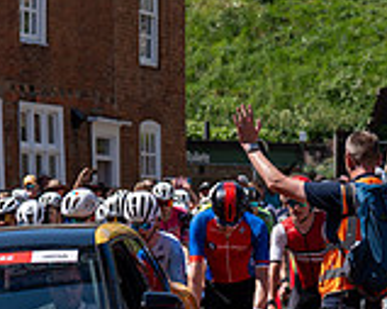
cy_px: 342
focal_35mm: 240
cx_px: 161
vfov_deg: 6.4
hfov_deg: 8.1
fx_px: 2747
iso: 125
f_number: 4
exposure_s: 1/1000
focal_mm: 70
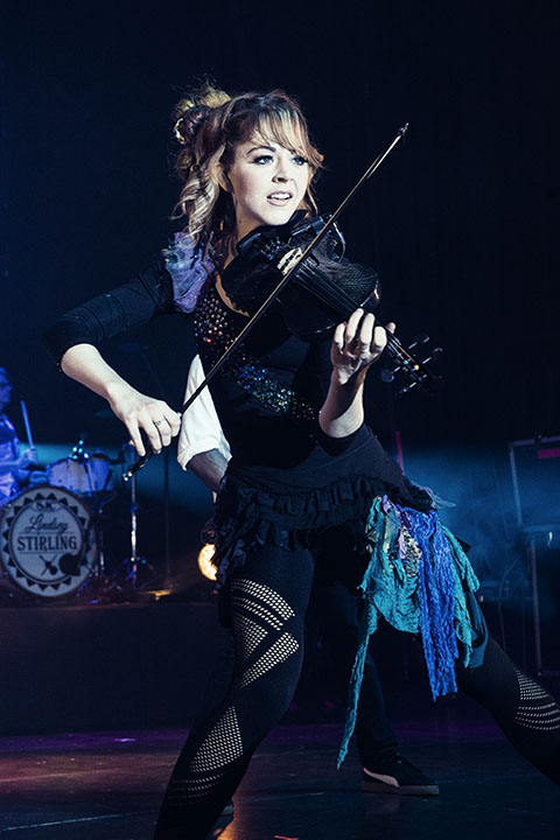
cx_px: 280
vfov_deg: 28.8
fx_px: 1633
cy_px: 420
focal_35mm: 70
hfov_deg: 19.5
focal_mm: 70
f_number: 8
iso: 3200
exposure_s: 1/800
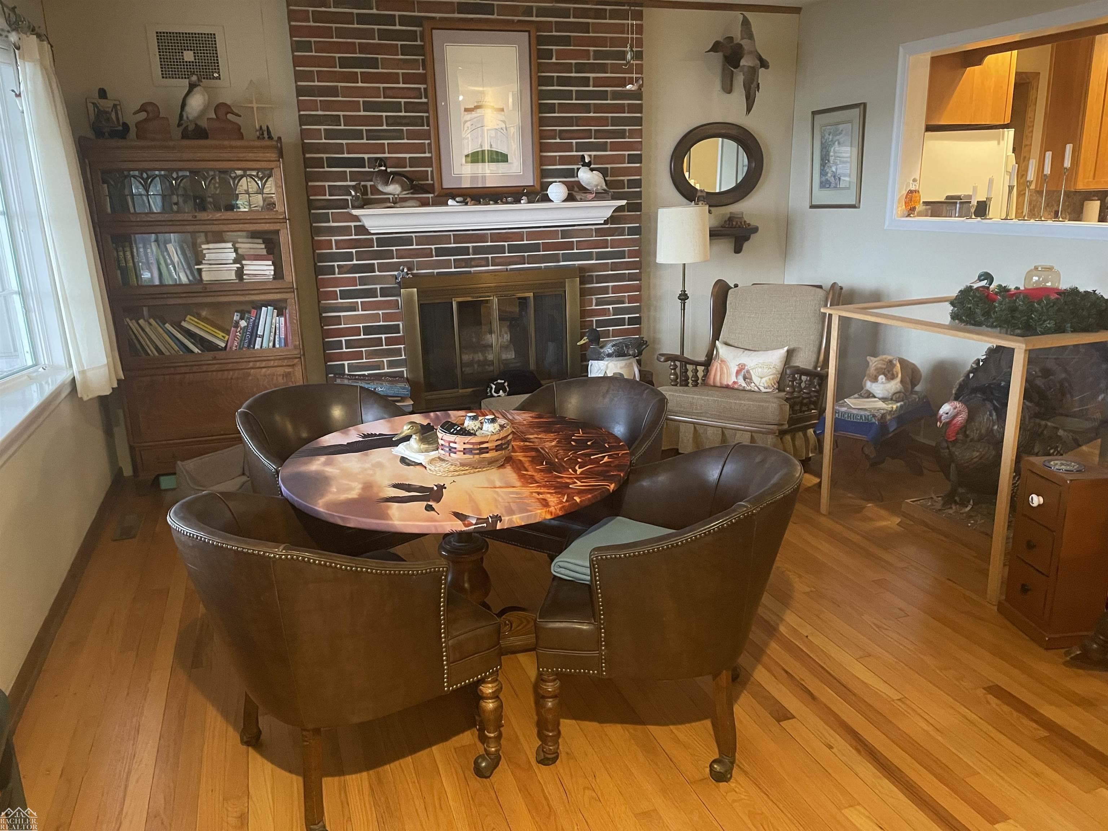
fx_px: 832
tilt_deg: -15.4
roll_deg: +1.6
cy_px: 416
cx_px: 554
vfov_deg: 53.1
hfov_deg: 67.3
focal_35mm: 26
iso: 640
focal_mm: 4.2
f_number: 1.6
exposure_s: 1/30
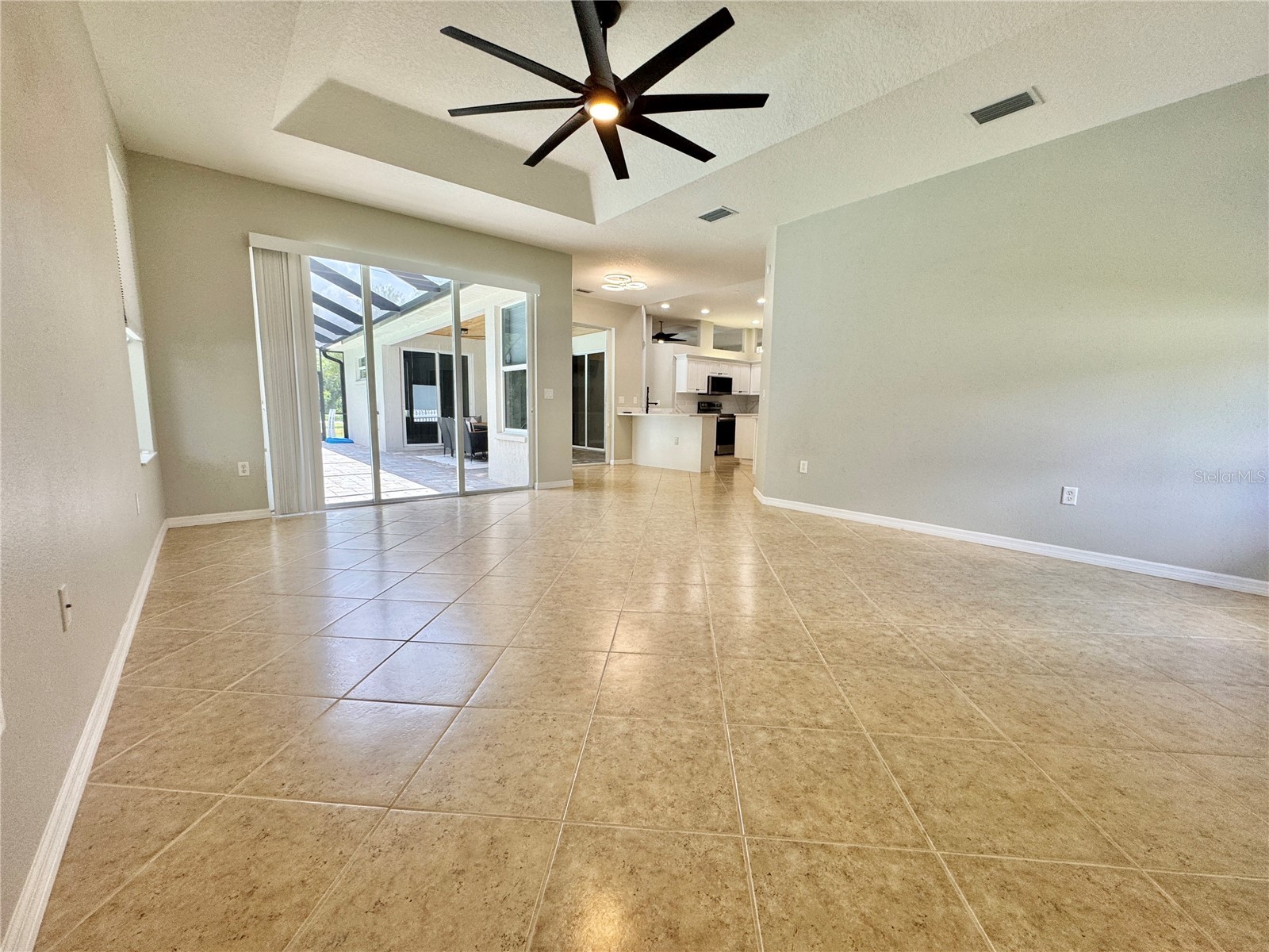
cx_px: 634
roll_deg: -0.8
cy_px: 476
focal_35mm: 14
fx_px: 513
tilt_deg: -8.5
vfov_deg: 85.7
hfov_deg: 102.1
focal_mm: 2.22
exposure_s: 1/120
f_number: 2.2
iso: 100
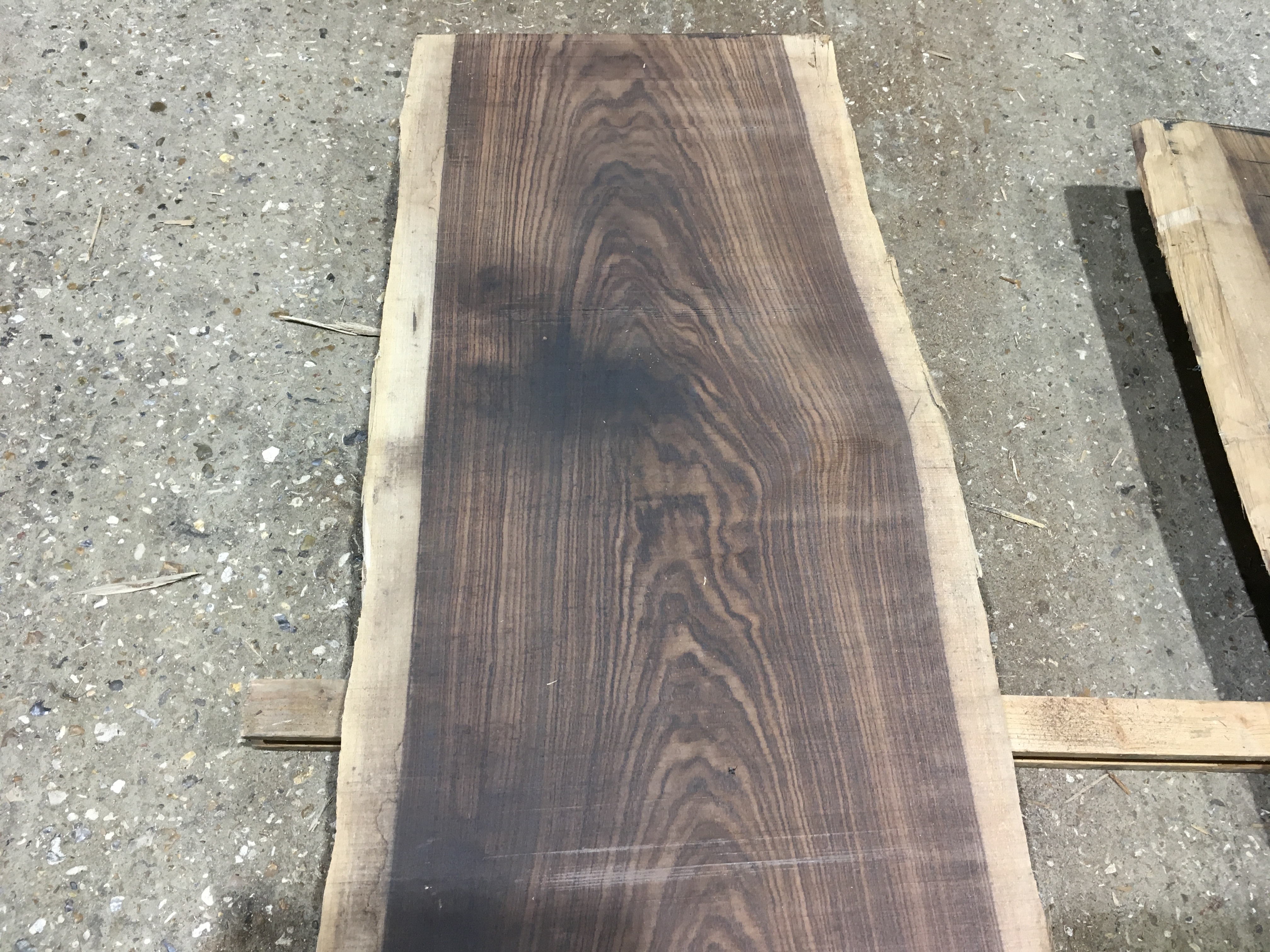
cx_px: 635
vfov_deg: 48.2
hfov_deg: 61.7
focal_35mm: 29
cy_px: 476
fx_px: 1064
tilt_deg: -65.5
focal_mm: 4.15
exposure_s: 1/33
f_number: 2.2
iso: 80
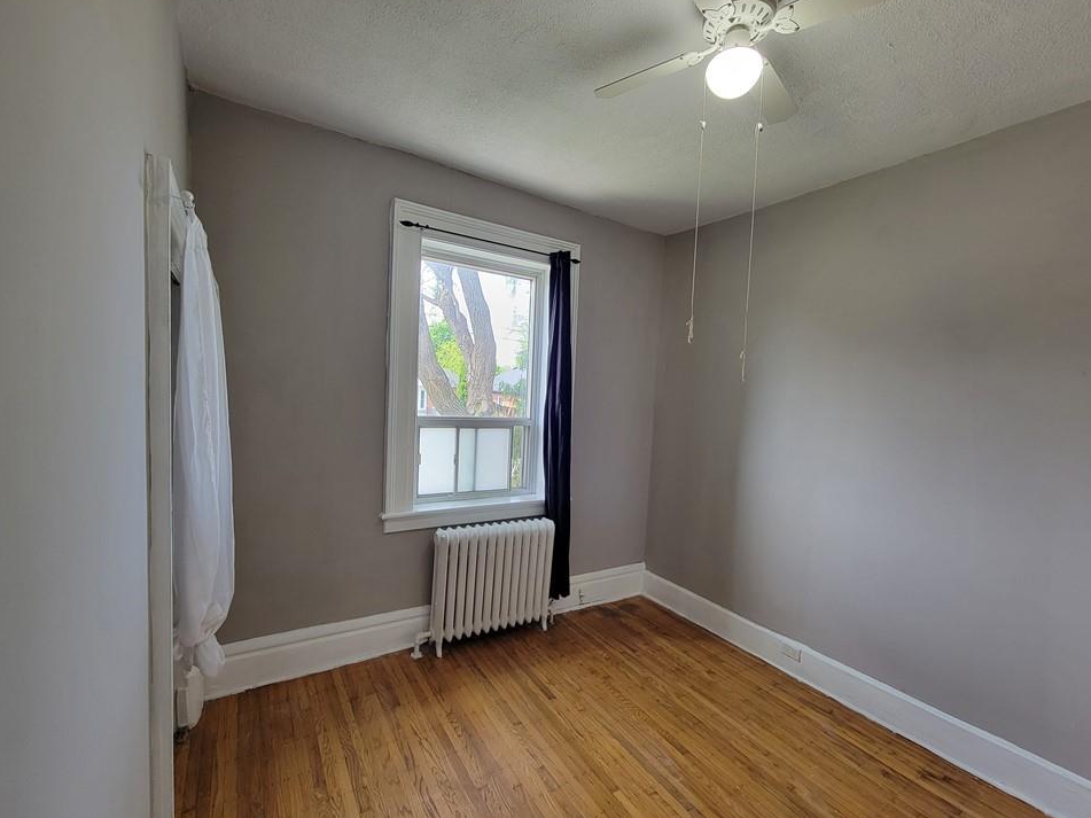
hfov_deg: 102.1
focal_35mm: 14
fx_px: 441
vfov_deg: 85.6
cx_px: 547
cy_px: 427
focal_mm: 2.2
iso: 125
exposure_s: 1/60
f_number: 2.2
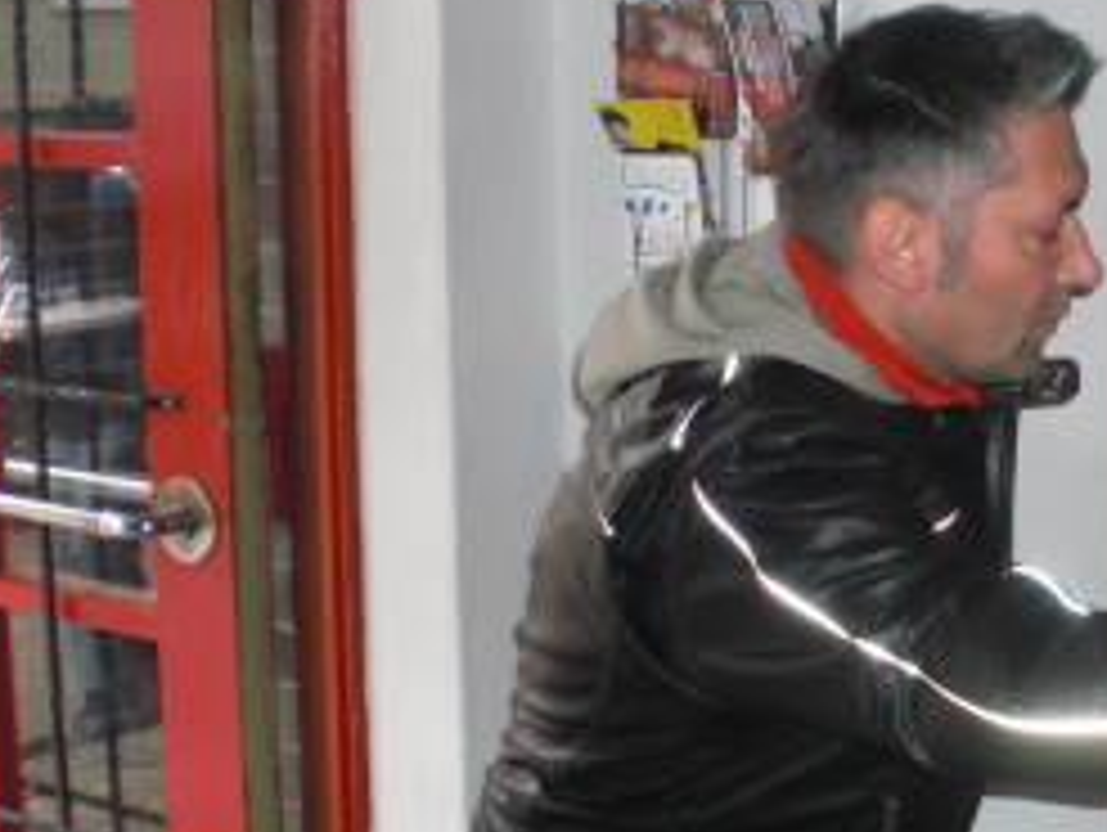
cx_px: 950
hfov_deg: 25.6
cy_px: 598
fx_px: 2369
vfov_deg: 19.8
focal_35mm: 74
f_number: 3.1
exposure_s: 1/60
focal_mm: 6.3
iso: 200
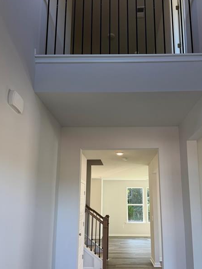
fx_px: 241
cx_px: 114
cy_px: 154
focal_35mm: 31
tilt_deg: +9.8
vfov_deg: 58.1
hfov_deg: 45.3
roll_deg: +0.7
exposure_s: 1/120
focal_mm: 6.76
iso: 50
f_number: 1.78
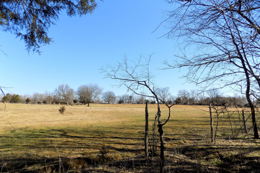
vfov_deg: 53.0
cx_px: 130
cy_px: 96
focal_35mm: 24
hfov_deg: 73.7
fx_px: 173
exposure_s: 1/640
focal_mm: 4
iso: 80
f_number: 3.1
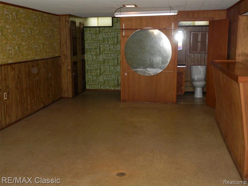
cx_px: 124
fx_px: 287
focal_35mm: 40
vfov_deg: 36.0
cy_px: 93
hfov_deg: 46.8
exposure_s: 1/100
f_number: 3.5
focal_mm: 7.2
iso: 320
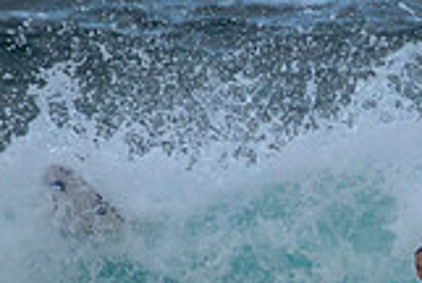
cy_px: 384
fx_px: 33799
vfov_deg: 0.5
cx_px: 430
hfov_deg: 0.7
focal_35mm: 2878
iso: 1600
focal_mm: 800
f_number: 11
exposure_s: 1/1600
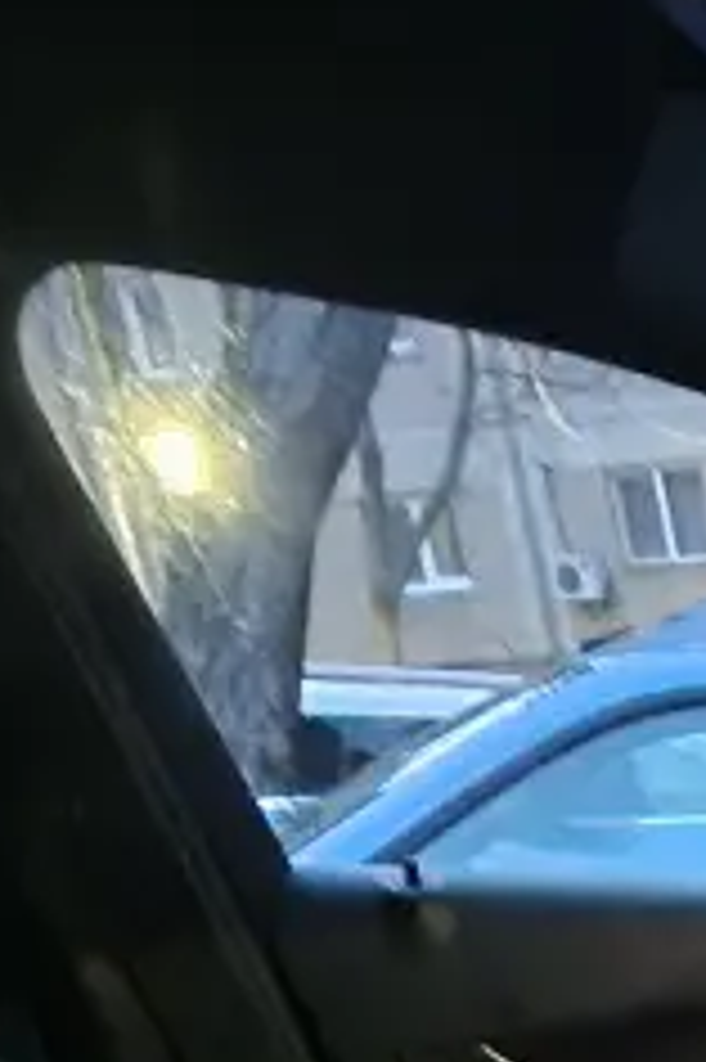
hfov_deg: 15.8
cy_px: 1467
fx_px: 1826
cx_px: 1511
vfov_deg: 26.3
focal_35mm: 62
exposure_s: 1/13
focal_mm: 2.2
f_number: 2.2
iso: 2500
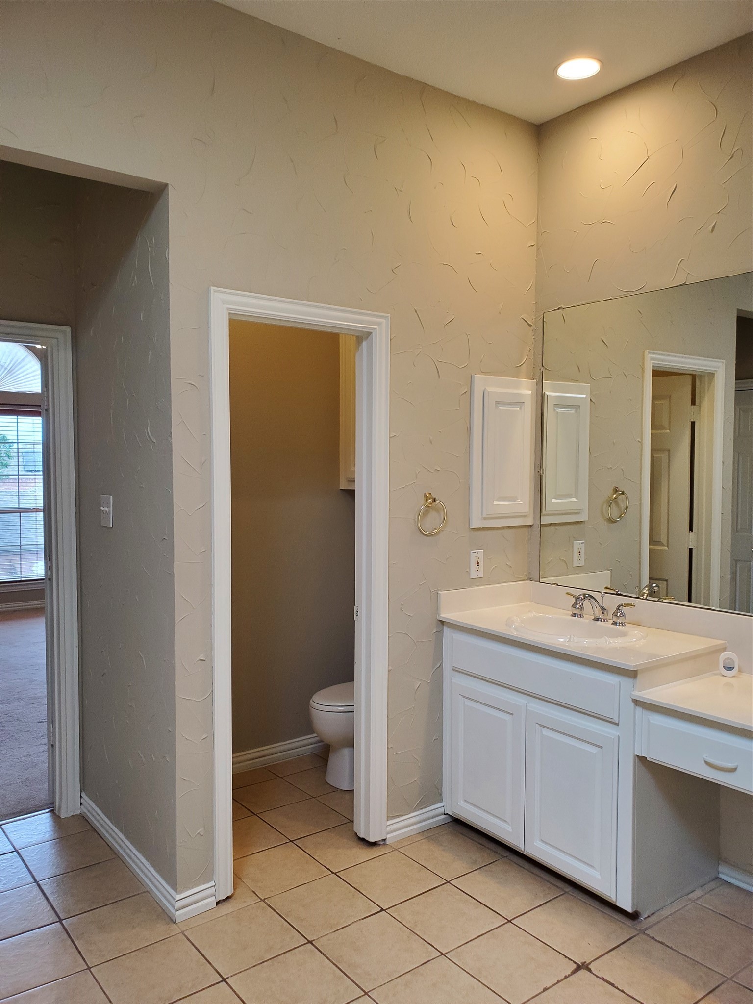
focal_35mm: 26
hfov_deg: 53.1
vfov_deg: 67.3
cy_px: 502
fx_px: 754
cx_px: 376
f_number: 2.4
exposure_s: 1/120
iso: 200
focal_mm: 4.3
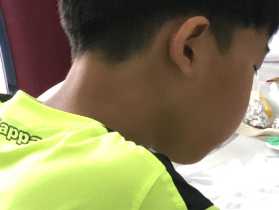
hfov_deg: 7.9
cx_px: 558
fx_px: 1919
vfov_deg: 6.2
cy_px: 51
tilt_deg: -19.0
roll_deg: -0.4
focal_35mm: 238
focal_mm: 6
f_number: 2.4
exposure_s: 1/30
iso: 160
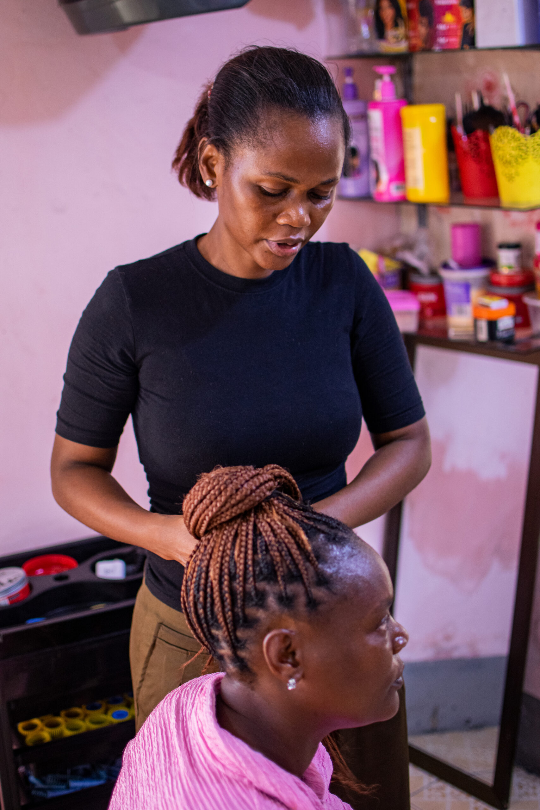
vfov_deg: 37.8
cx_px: 270
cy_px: 405
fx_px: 1181
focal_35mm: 52
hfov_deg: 25.8
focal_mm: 35
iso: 800
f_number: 1.8
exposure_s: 1/125
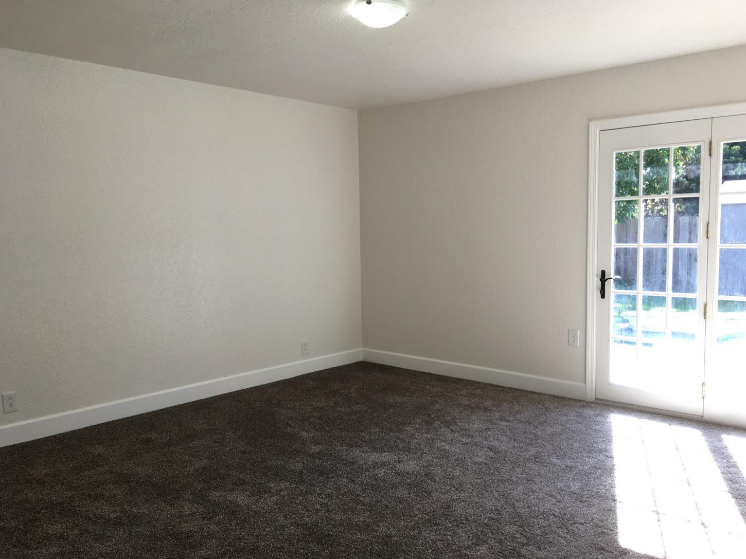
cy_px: 285
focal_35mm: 30
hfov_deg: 60.0
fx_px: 646
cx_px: 376
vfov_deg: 46.8
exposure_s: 1/120
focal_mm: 4.15
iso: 40
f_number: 2.2
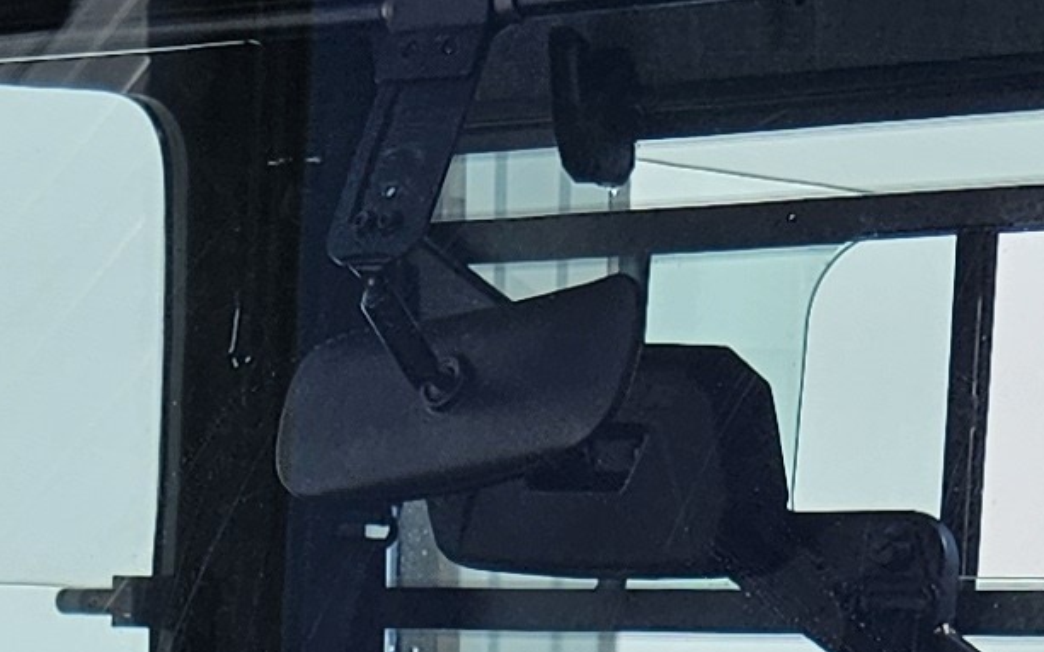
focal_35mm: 159
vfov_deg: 7.3
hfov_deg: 13.1
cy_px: 1924
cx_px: 184
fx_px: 4524
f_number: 1.8
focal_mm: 5.4
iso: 25
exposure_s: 1/2593
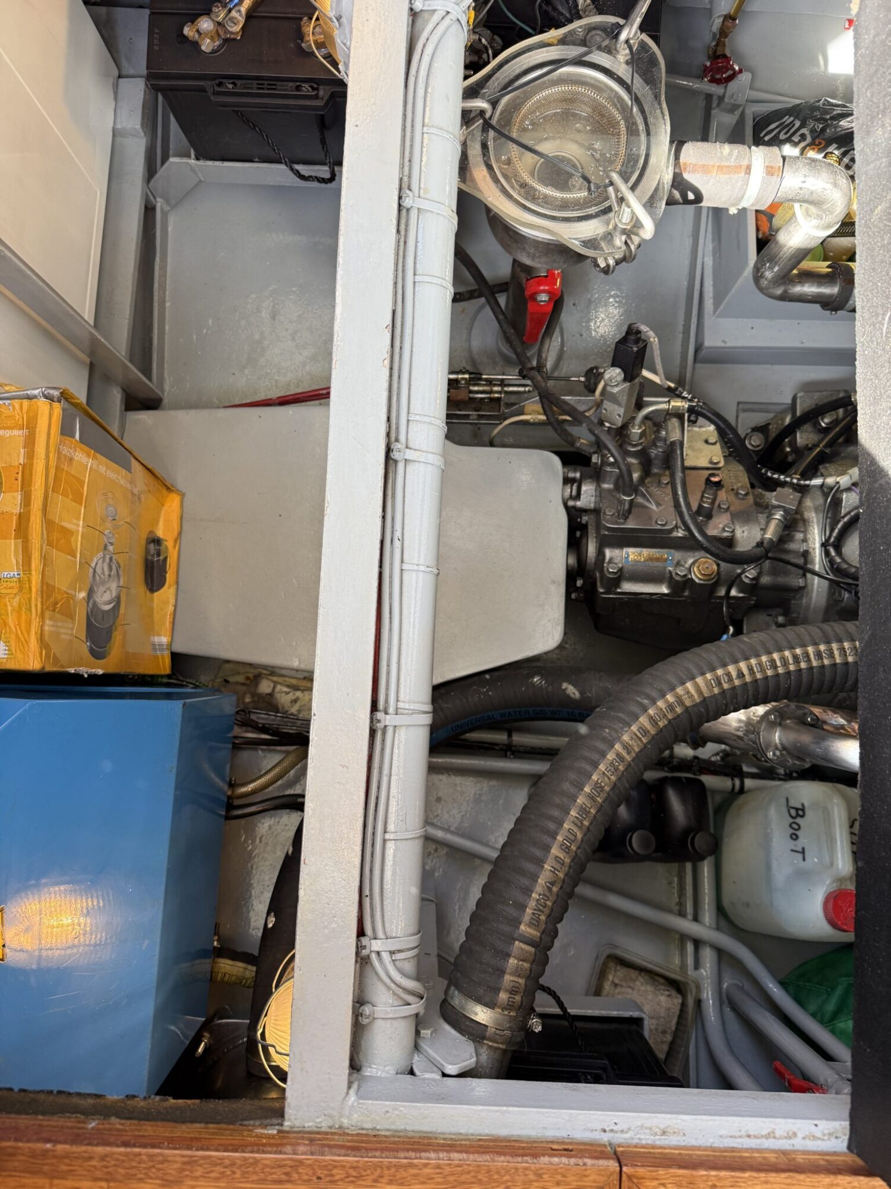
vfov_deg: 71.6
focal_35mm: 24
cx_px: 446
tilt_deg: -84.1
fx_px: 824
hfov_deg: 56.8
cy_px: 594
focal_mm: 6.76
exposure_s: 1/121
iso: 125
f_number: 1.78
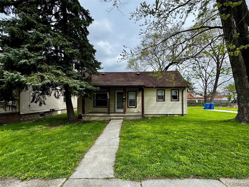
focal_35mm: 14
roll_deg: -0.2
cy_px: 94
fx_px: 101
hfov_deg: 102.1
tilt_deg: +0.5
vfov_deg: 85.6
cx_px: 124
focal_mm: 2.22
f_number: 2.2
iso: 40
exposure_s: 1/669
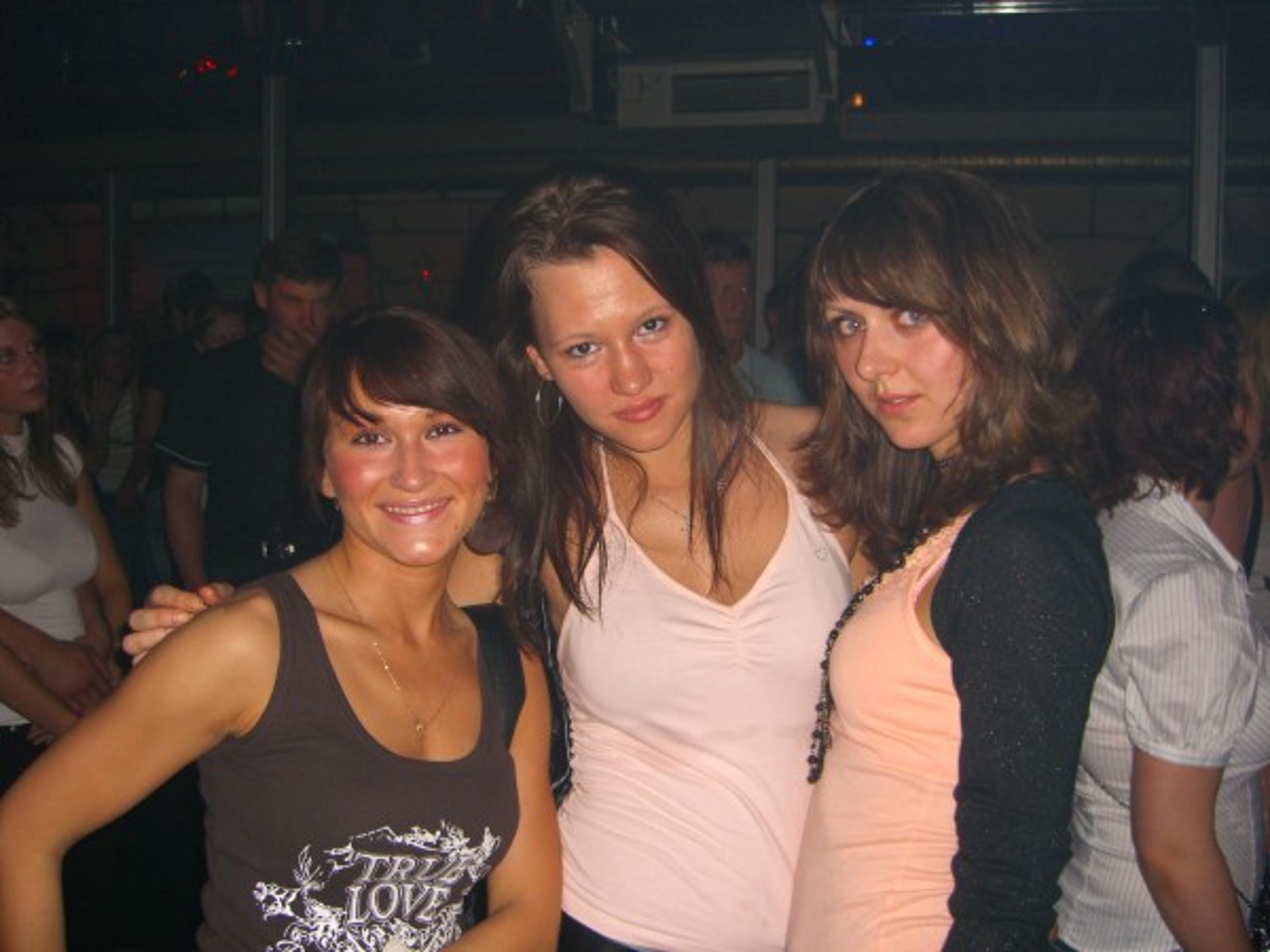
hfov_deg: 49.0
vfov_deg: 37.7
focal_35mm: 38
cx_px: 635
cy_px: 476
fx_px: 1394
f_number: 2.8
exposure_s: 1/60
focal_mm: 7.9
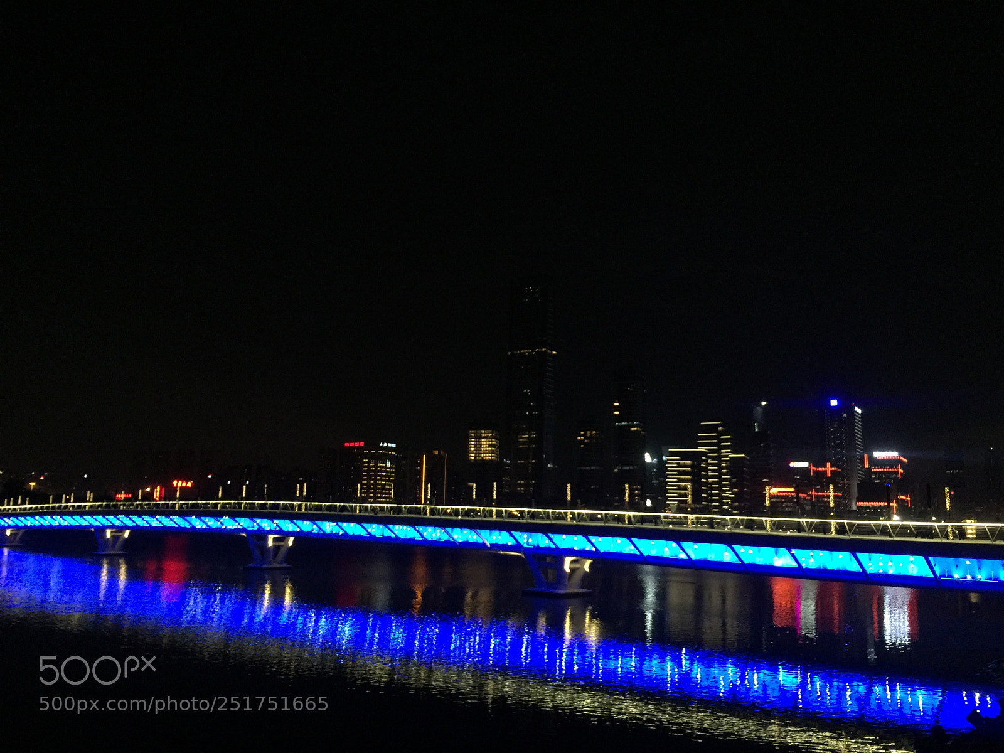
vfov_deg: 48.2
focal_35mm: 29
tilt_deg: +10.3
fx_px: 841
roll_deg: -1.8
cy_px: 376
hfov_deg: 61.7
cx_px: 502
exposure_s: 1/17
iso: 125
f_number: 2.2
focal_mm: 4.15
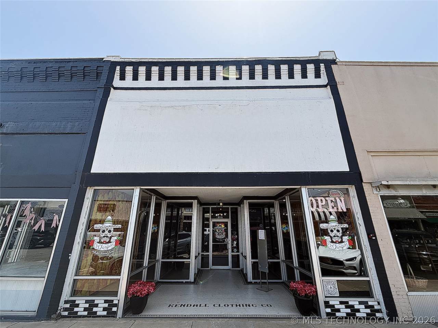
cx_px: 219
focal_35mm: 14
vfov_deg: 85.6
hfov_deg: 102.1
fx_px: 177
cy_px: 164
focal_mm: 2.22
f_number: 2.2
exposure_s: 1/1259
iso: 50
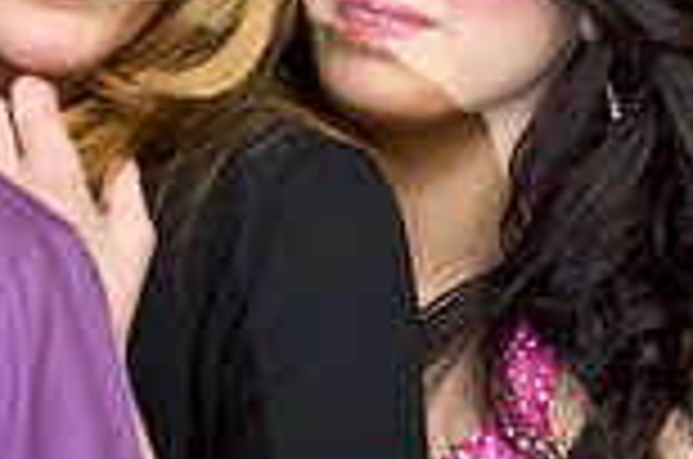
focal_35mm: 234
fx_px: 4495
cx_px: 400
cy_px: -63
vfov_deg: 5.8
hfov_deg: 8.8
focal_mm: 62
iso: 1600
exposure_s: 1/100
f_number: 3.2
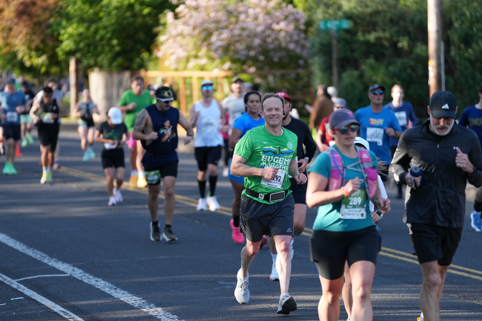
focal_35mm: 200
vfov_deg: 6.9
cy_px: 160
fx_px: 2677
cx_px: 241
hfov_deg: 10.3
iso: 640
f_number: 2.8
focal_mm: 200
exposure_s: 1/2000
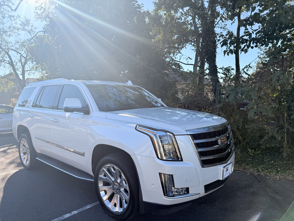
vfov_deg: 56.8
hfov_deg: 71.6
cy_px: 110
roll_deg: +1.6
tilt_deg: -2.3
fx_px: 204
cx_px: 147
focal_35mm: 24
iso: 100
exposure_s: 1/2907
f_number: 1.78
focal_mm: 6.76
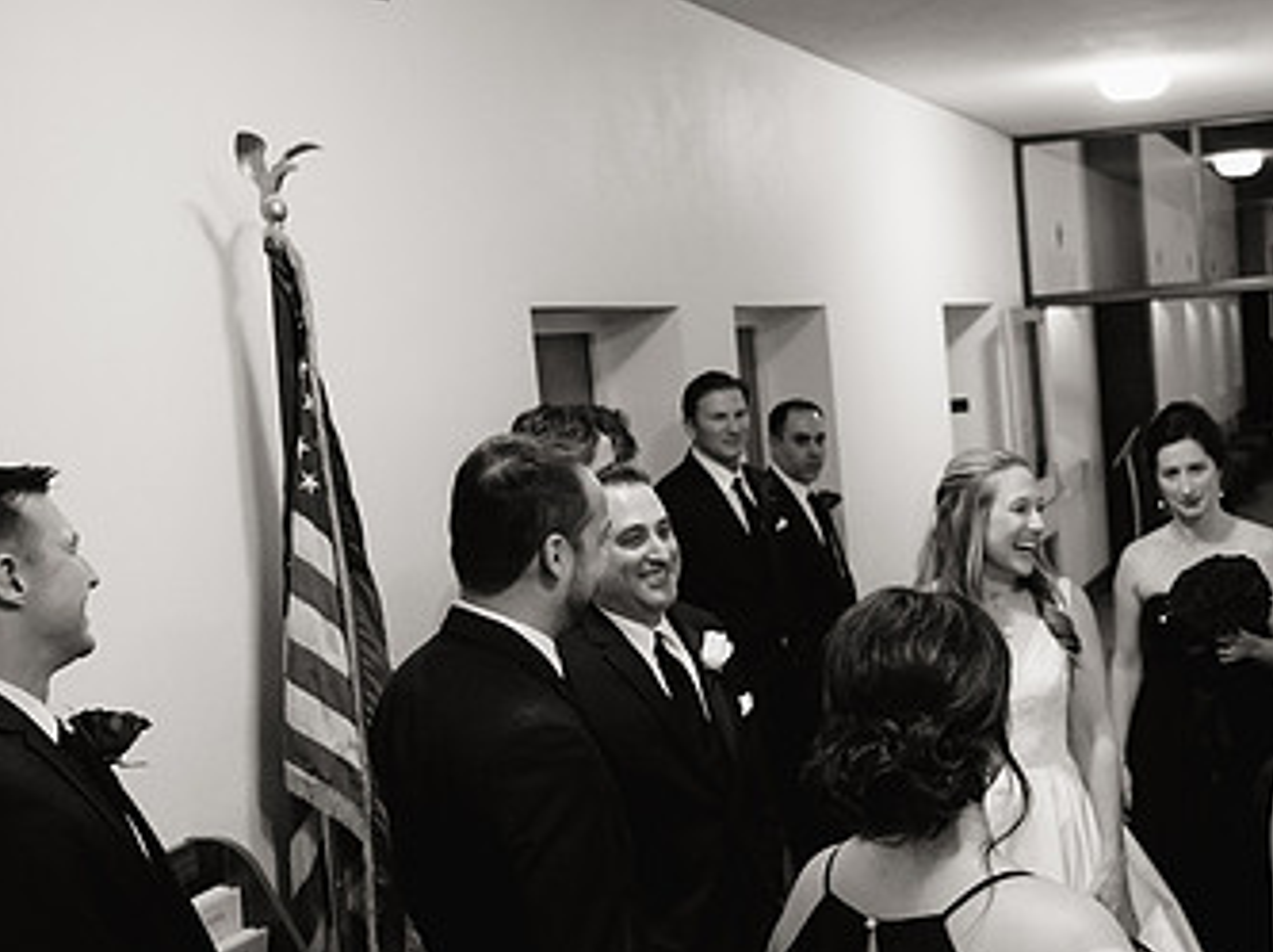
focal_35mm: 49
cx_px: 997
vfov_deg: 29.5
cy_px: 573
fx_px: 1800
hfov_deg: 37.7
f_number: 2.8
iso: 2500
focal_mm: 24
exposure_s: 1/250
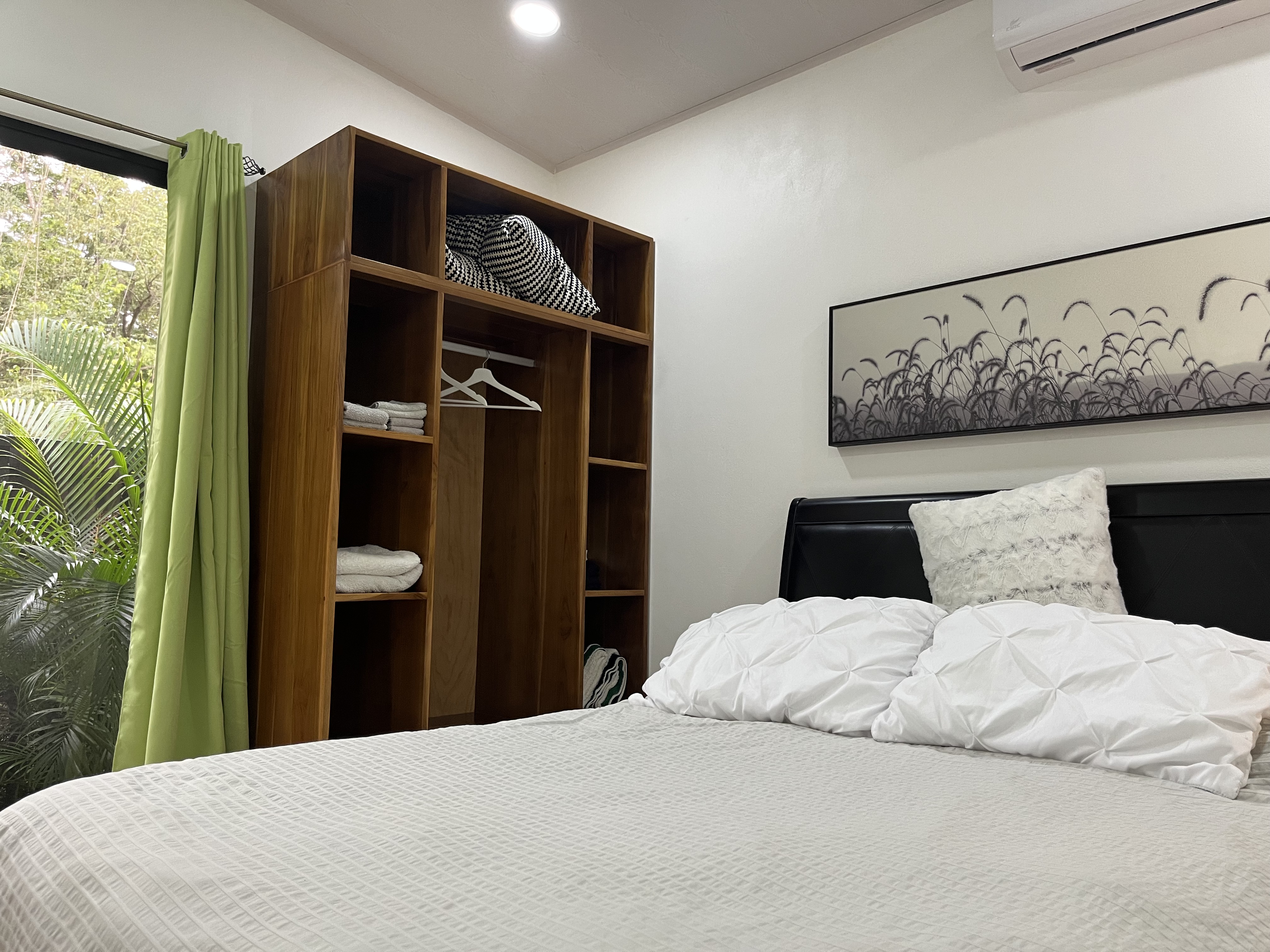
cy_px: 476
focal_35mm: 26
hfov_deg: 67.3
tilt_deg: +4.8
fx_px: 954
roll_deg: -0.9
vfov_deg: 53.1
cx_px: 635
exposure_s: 1/60
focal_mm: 5.1
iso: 125
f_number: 1.6
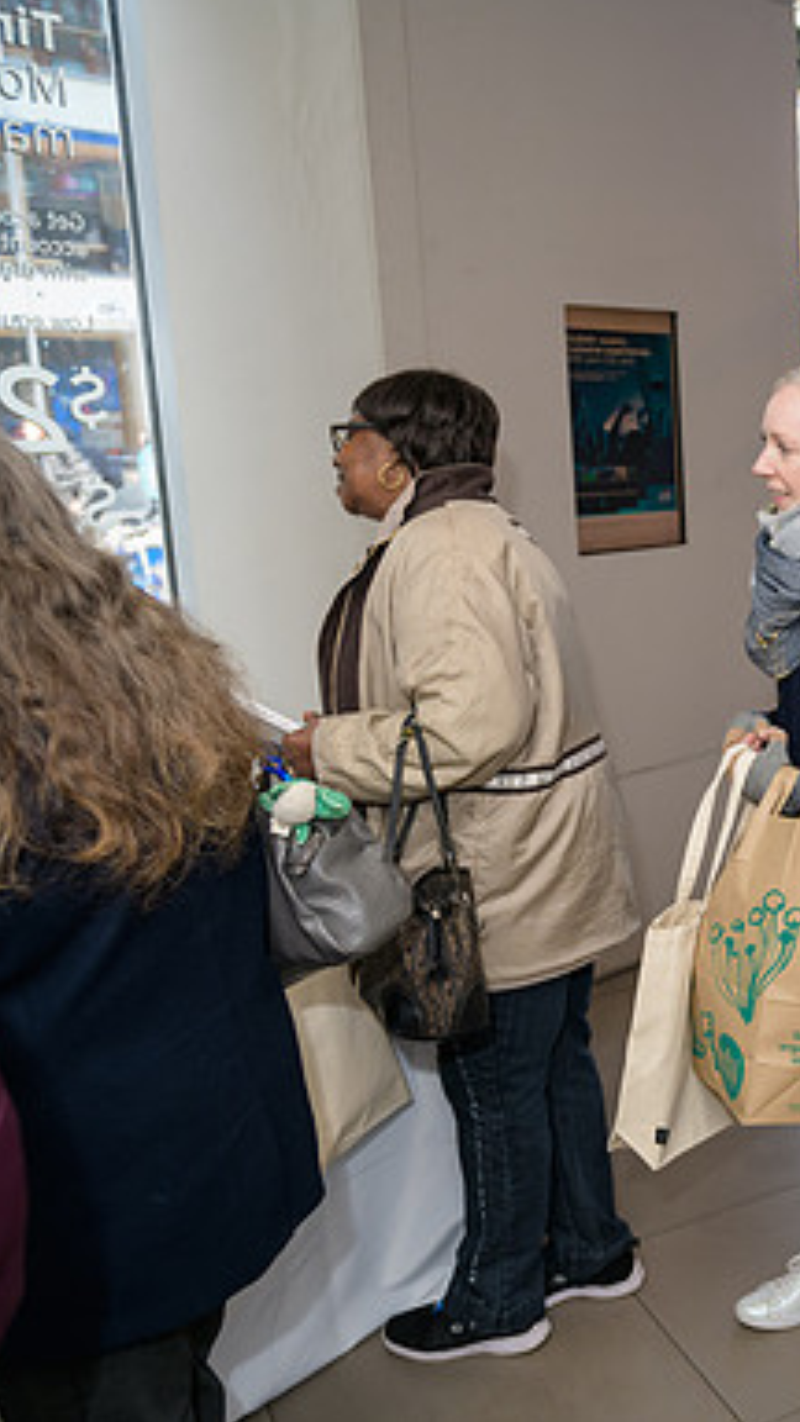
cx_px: 967
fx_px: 1433
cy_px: 709
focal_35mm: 38
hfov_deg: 27.4
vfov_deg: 52.8
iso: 200
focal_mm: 24
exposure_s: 1/125
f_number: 3.2
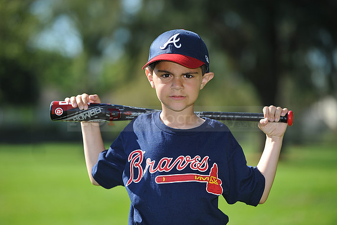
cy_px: 114
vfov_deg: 6.8
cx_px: 166
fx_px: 1899
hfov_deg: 10.1
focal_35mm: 203
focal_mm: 200
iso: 200
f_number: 4
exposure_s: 1/1000
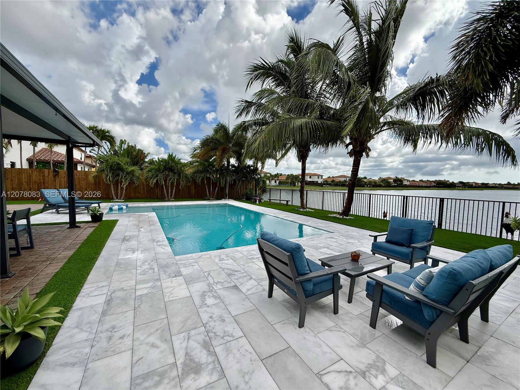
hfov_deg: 102.1
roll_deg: -1.6
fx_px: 210
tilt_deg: -2.3
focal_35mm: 14
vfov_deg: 85.7
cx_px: 260
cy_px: 195
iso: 50
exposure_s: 1/1848
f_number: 2.2
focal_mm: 2.22
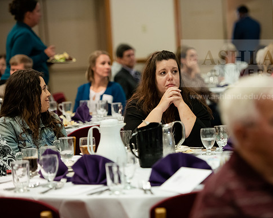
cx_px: 164
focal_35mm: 142
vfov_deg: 10.9
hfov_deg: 13.6
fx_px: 1147
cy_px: 108
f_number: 2.8
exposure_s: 1/200
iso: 2500
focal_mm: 125
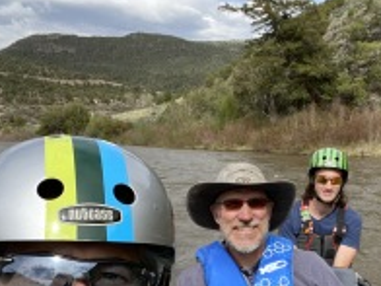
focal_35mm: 43
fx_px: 473
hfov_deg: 43.3
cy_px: 228
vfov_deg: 32.7
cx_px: 253
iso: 25
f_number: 2.2
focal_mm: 2.71
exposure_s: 1/806
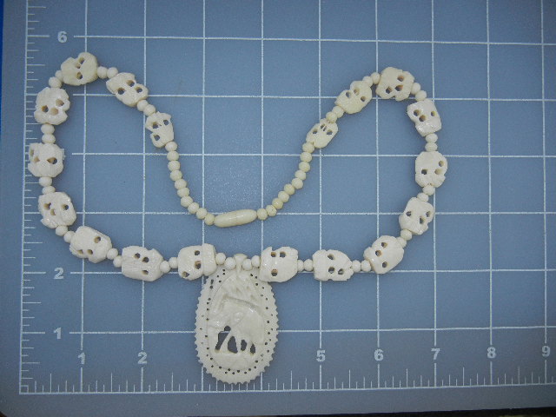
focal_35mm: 30
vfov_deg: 46.8
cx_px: 278
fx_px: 482
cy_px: 208
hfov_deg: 60.0
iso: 200
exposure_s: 1/31.4
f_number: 3.5
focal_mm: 5.4
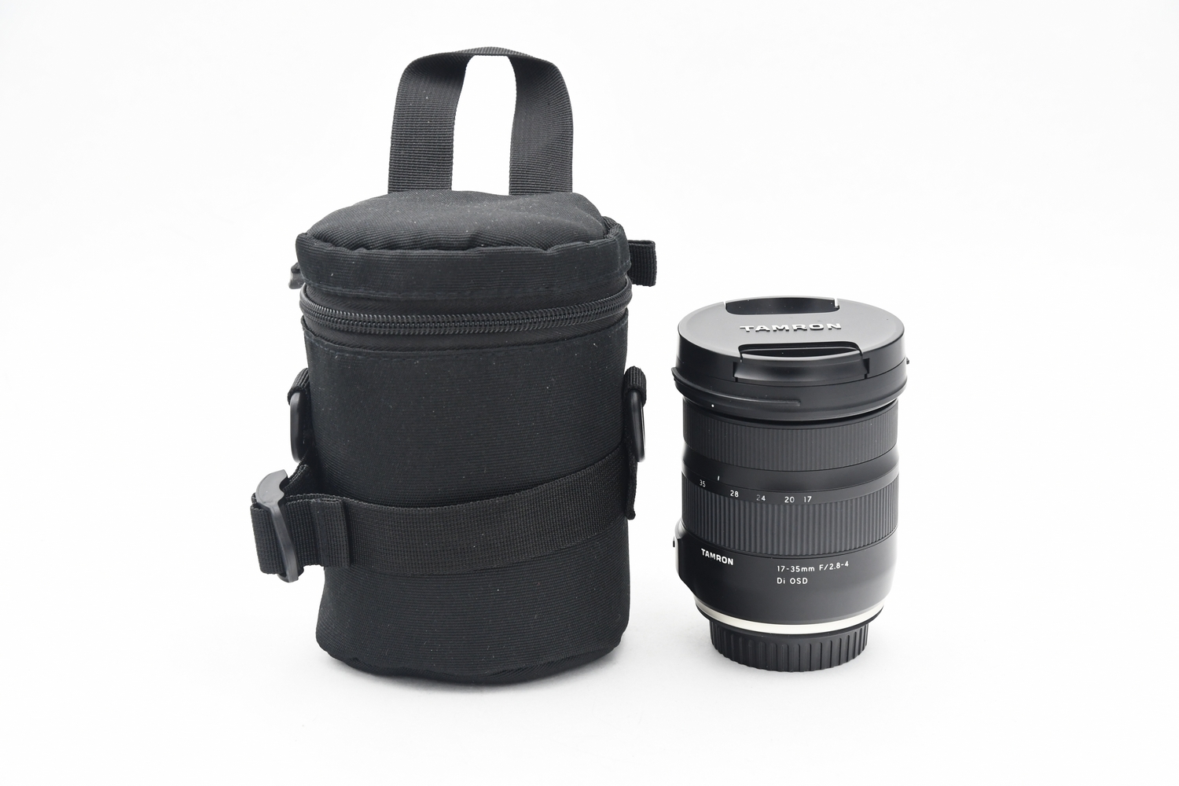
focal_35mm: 78
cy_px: 393
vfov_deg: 17.5
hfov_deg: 26.0
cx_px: 590
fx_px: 2554
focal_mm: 52
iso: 1250
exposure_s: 1/125
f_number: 6.3
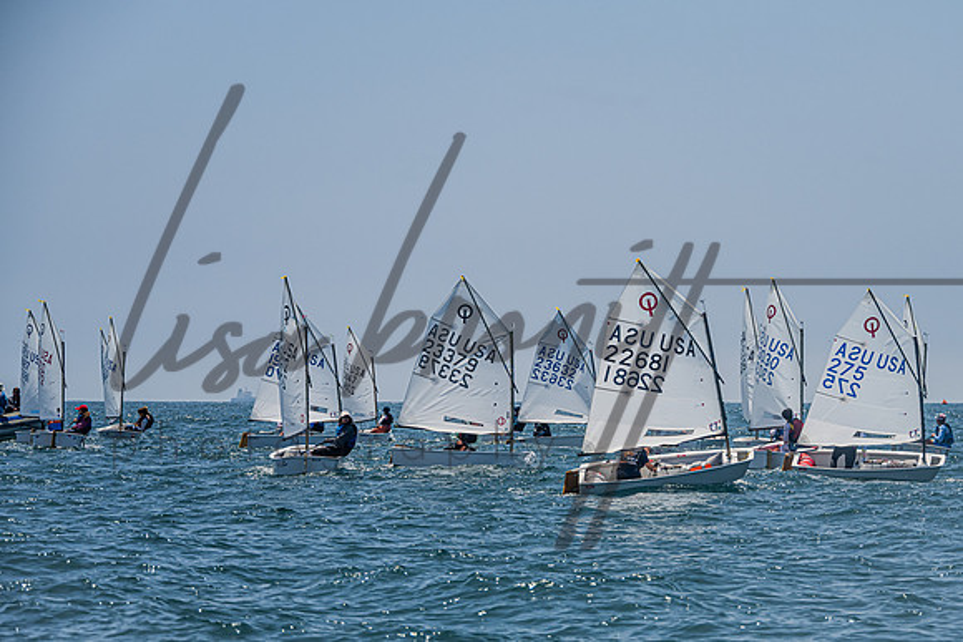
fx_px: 3791
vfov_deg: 9.7
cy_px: 394
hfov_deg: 14.5
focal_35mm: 142
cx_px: 593
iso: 250
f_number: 6.7
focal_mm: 115
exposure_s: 1/2500
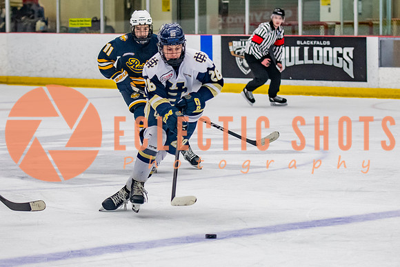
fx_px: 2108
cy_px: 153
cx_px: 188
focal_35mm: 190
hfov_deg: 10.8
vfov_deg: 7.2
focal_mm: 92
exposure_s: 1/640
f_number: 3.2
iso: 2000
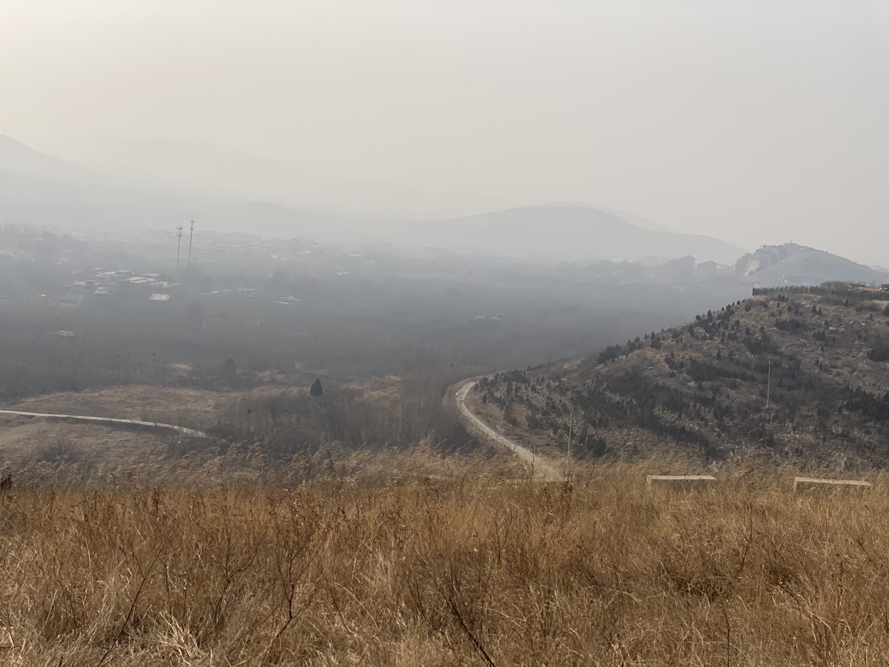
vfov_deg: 28.0
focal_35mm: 52
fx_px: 1335
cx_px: 444
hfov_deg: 36.8
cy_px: 334
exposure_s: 1/4348
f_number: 2
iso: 25
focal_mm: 6
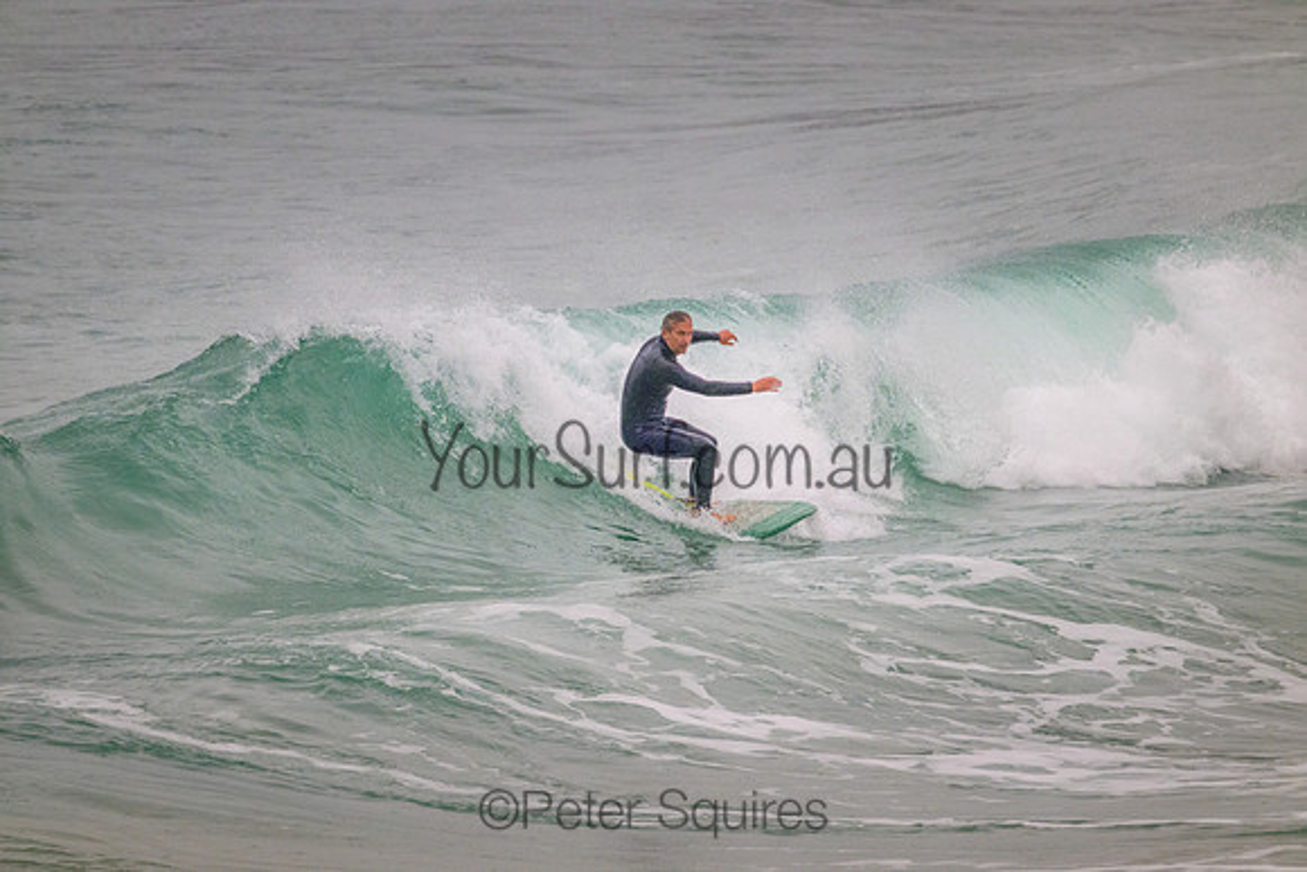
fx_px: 29050
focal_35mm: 800
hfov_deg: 2.6
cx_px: 654
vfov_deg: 1.7
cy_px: 436
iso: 3200
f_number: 11
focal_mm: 800
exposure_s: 1/1250
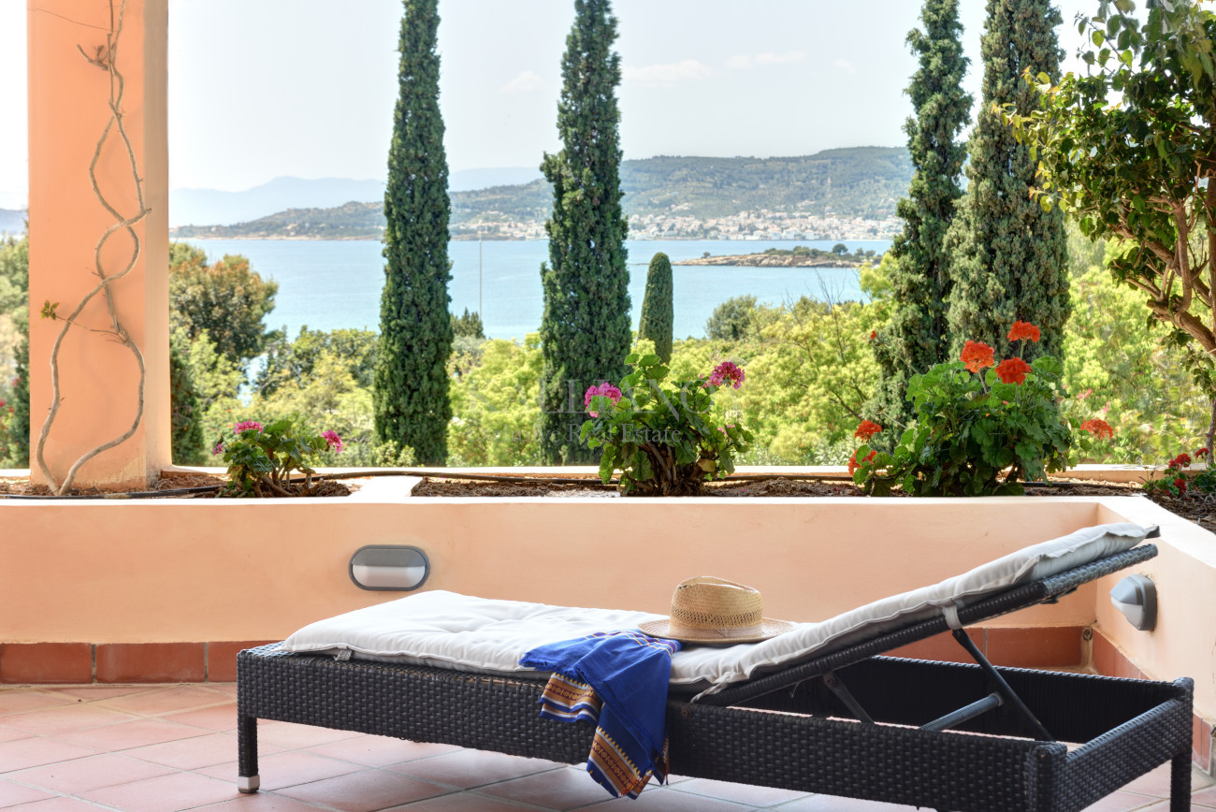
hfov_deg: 32.4
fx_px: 2095
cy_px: 406
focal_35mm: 62
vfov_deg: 21.9
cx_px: 608
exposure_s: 1/60
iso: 320
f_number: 11
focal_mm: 62
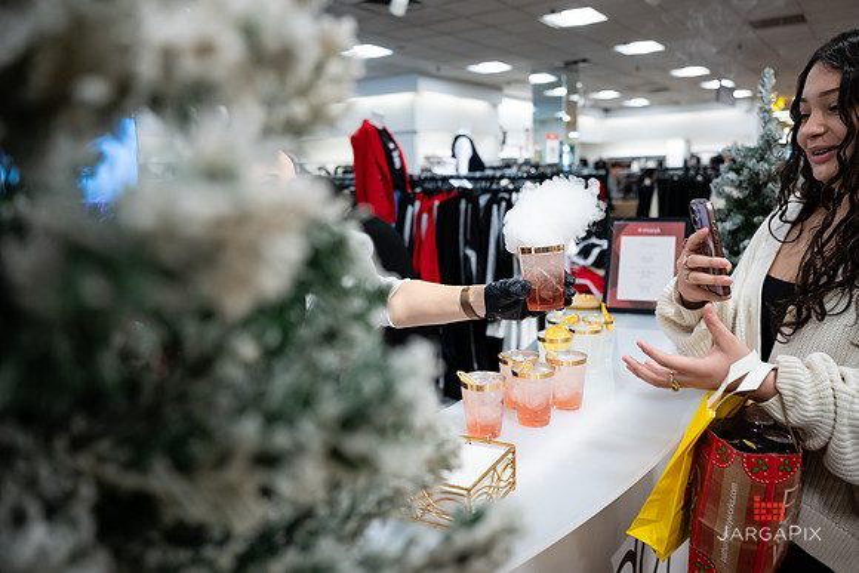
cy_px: 286
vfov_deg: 46.8
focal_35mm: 28
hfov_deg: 65.9
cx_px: 430
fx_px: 662
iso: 1000
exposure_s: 1/125
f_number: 3.2
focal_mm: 27.5
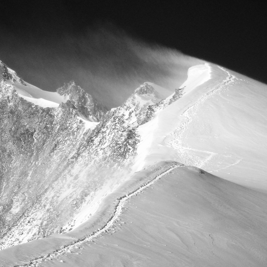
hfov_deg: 8.5
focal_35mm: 205
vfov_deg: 8.5
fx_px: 1789
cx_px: 100
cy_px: 134
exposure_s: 1/640
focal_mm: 37
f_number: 5.6
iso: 100
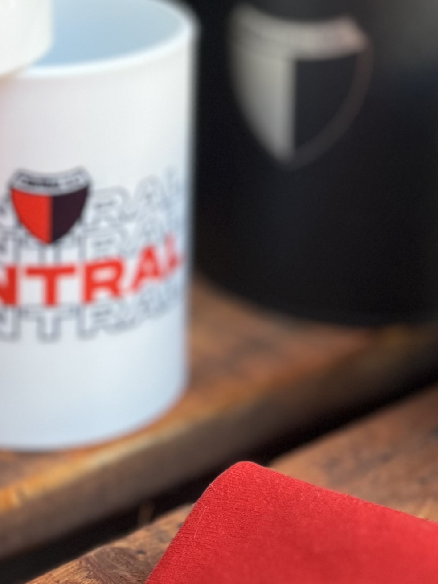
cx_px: -91
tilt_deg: -16.2
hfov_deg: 17.6
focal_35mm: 80
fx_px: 1349
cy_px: 42
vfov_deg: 23.7
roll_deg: +2.5
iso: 40
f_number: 1.6
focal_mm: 5.1
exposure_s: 1/175
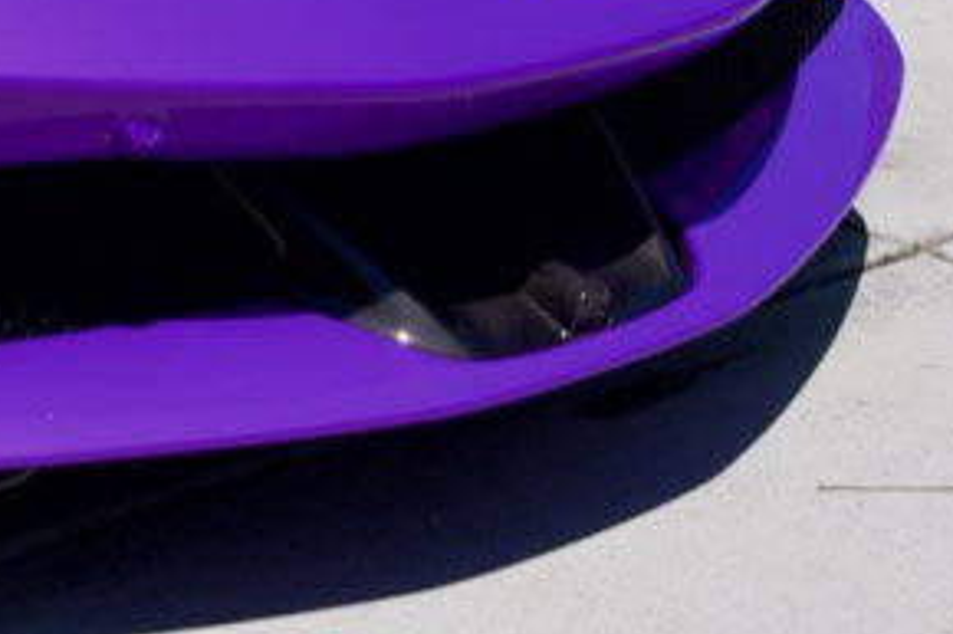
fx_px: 3069
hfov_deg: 16.2
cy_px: -296
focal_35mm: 116
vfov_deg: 11.4
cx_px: -447
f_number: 5
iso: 100
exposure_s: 1/1250
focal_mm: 14
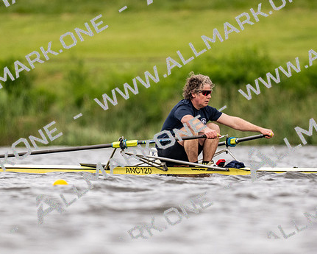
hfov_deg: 1.7
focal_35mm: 1135
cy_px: 113
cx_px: 185
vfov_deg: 1.4
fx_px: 10651
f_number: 4
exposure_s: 1/2500
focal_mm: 600
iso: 800
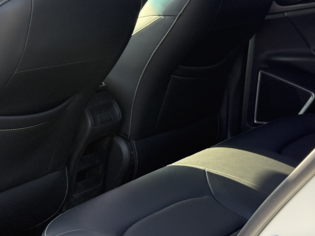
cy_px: 38
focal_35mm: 81
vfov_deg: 18.0
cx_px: 114
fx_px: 737
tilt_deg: -6.8
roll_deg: -0.1
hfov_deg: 24.0
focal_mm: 6.76
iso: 100
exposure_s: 1/411
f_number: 1.78
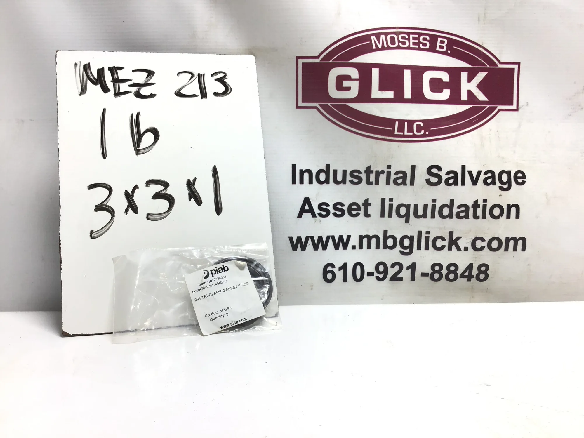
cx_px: 292
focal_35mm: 31
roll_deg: +0.6
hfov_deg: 58.4
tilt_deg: -7.3
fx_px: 523
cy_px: 219
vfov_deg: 45.4
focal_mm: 3.3
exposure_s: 1/137
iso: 25
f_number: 2.4
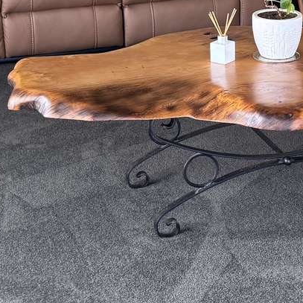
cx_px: 218
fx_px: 990
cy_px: 31
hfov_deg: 17.3
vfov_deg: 17.2
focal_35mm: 100
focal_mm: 6.76
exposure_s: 1/121
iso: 200
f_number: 1.78
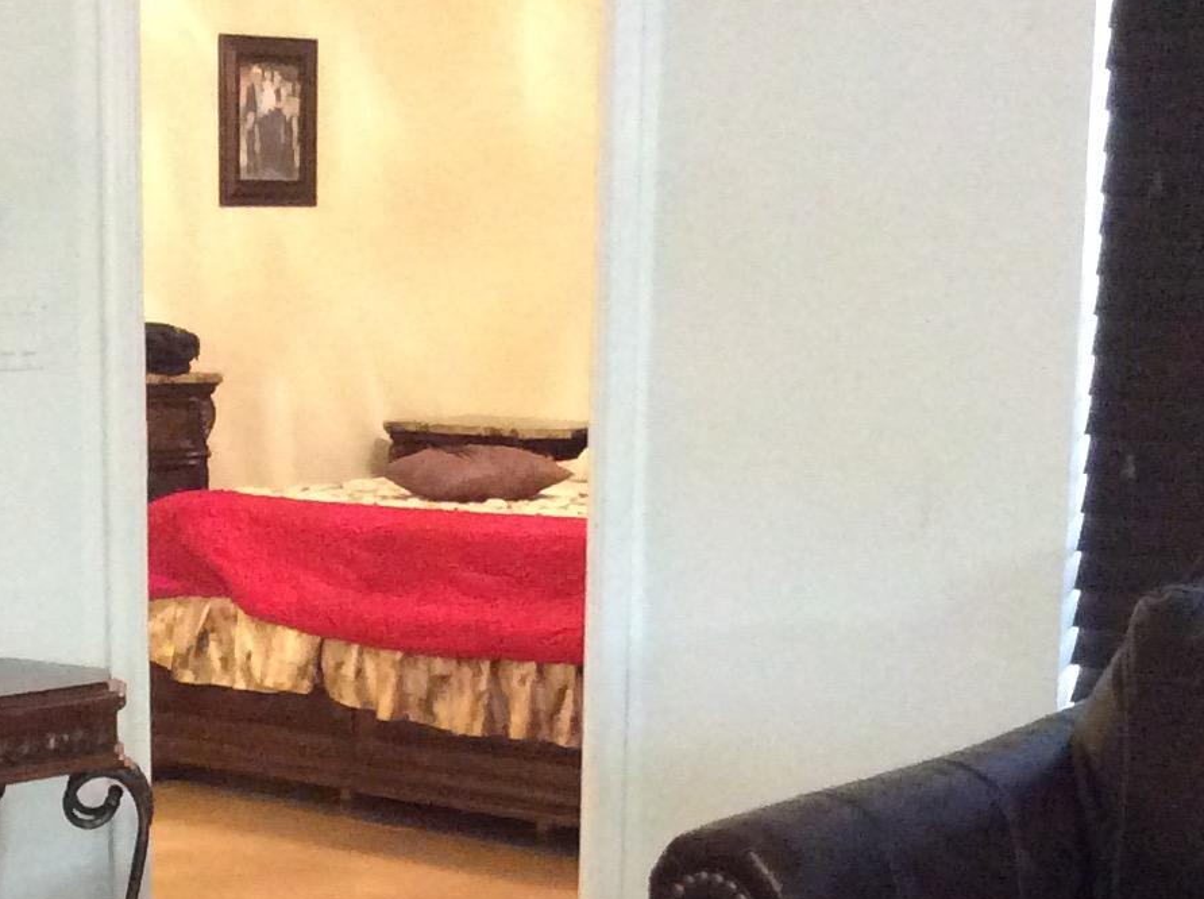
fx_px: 3229
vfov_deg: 15.5
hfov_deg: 20.8
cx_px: 189
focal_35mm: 93
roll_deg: +1.0
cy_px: 971
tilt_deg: -13.5
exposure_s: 1/15
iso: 320
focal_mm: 3.3
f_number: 2.4
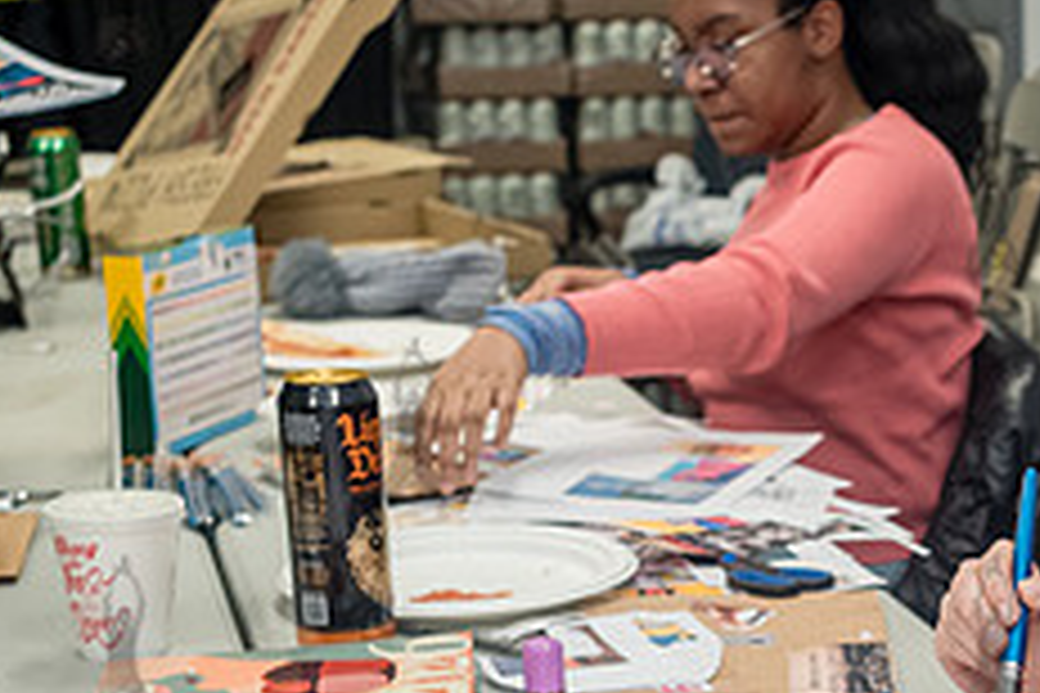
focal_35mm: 88
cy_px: 632
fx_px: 2542
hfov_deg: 22.4
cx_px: 990
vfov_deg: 15.3
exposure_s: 1/320
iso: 2500
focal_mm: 35
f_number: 4.5
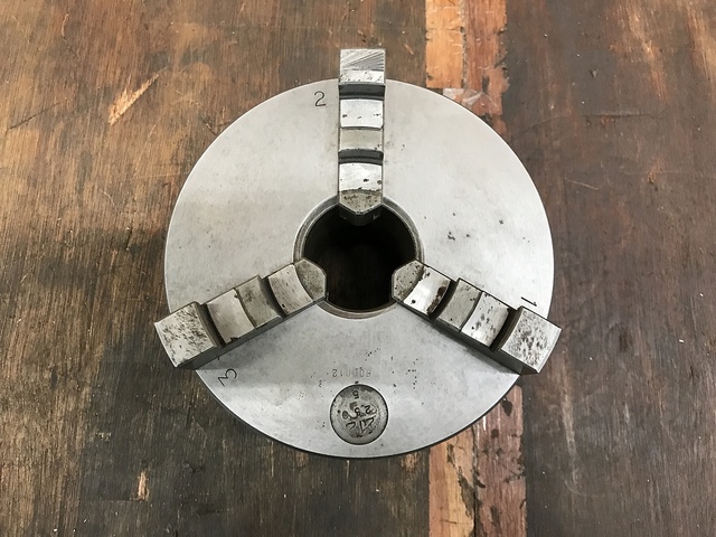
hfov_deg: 63.4
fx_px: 579
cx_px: 358
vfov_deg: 49.7
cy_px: 268
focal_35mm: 28
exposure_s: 1/15
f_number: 1.8
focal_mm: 3.99
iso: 64
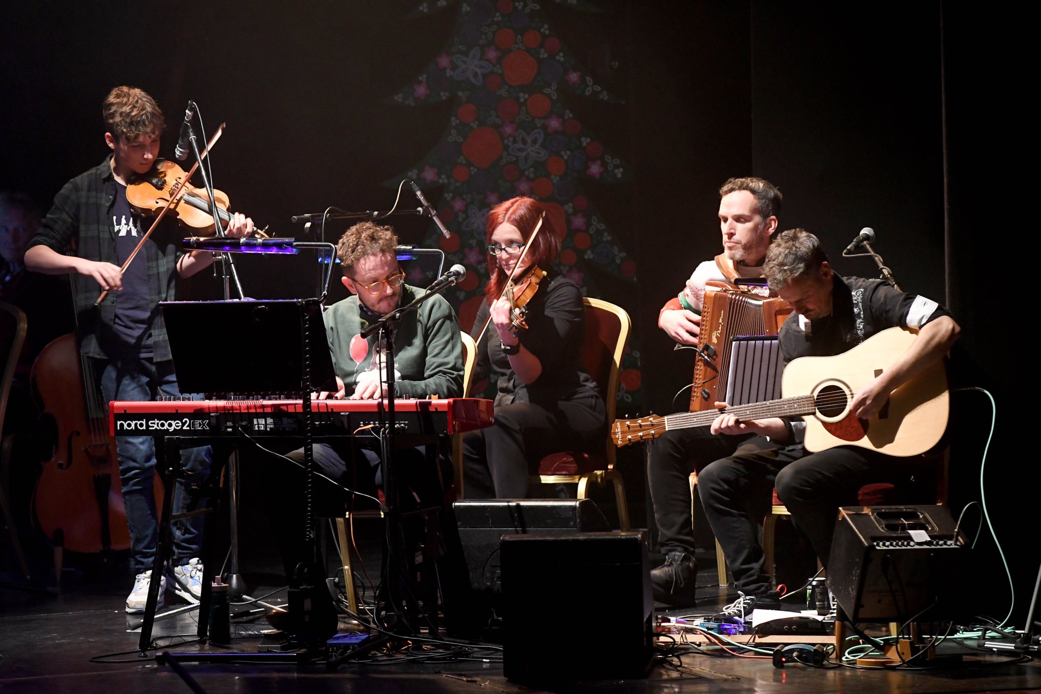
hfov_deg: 7.6
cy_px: 347
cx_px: 520
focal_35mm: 270
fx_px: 7806
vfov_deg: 5.1
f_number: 2.8
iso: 2500
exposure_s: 1/50
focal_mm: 180
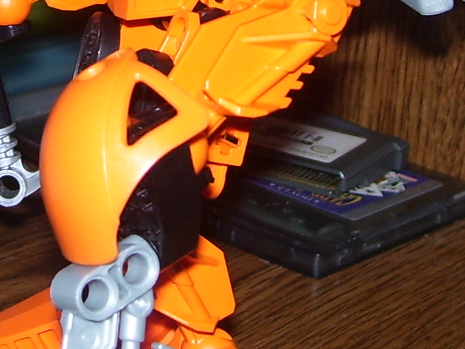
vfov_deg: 12.4
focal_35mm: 118
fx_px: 1585
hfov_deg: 16.5
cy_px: -7
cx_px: 79
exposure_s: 1/60
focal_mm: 6
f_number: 2.7
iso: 80
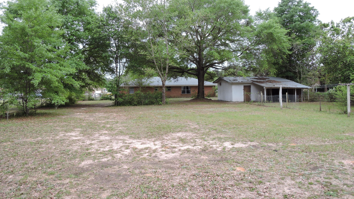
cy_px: 73
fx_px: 253
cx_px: 175
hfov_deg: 69.9
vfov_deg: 42.5
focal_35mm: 27
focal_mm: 4.3
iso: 100
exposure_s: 1/100
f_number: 3.3
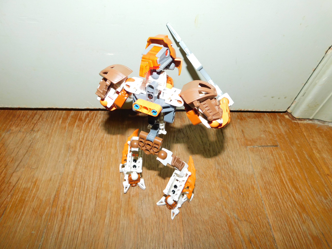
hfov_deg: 73.9
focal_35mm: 23
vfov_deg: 58.9
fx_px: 221
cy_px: 124
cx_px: 166
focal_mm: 4
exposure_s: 1/30
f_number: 3
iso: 200
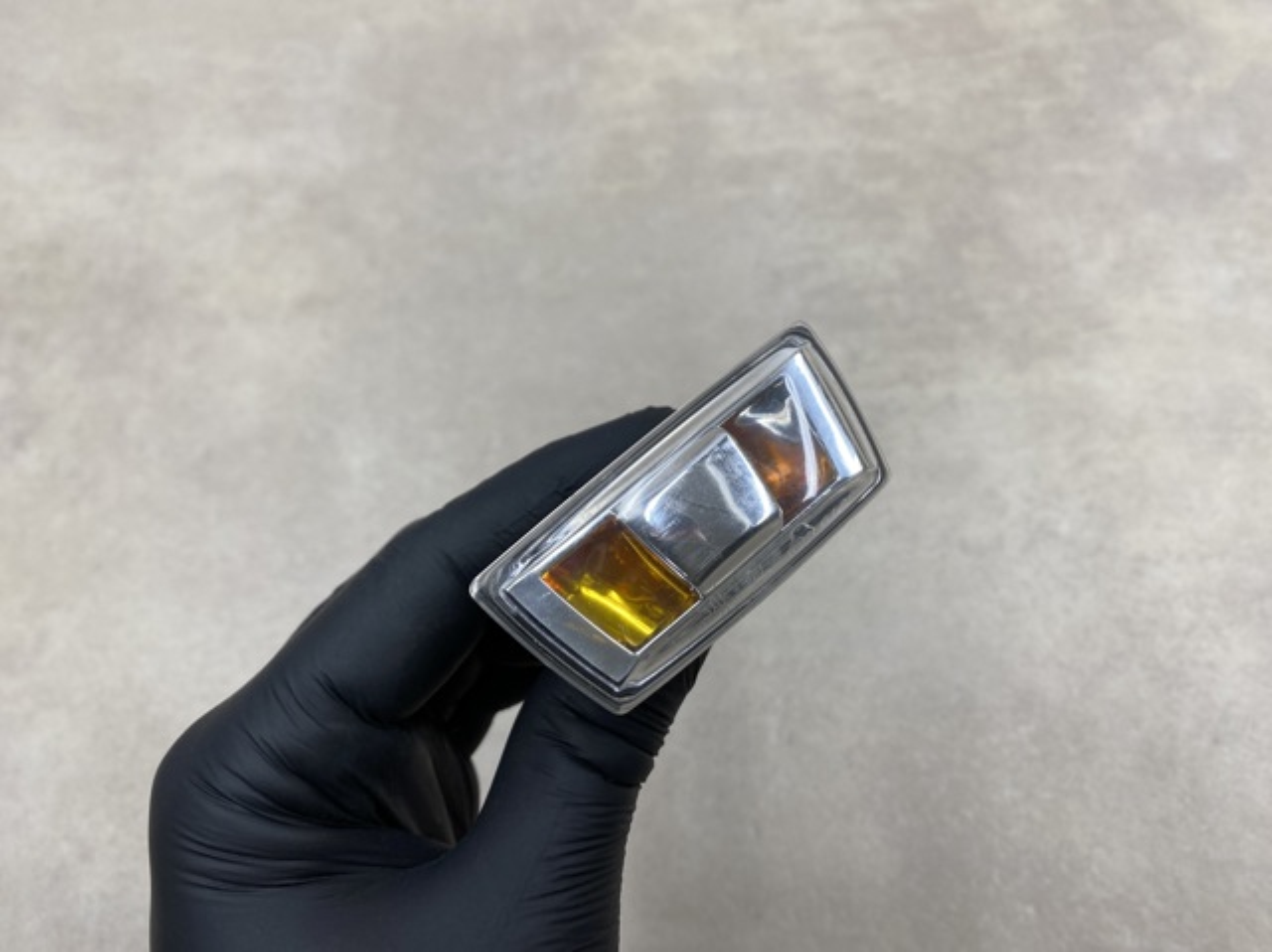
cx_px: 636
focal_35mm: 25
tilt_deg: -67.5
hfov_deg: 69.4
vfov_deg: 54.8
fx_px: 918
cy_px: 476
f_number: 1.8
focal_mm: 4.25
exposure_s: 1/183
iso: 32
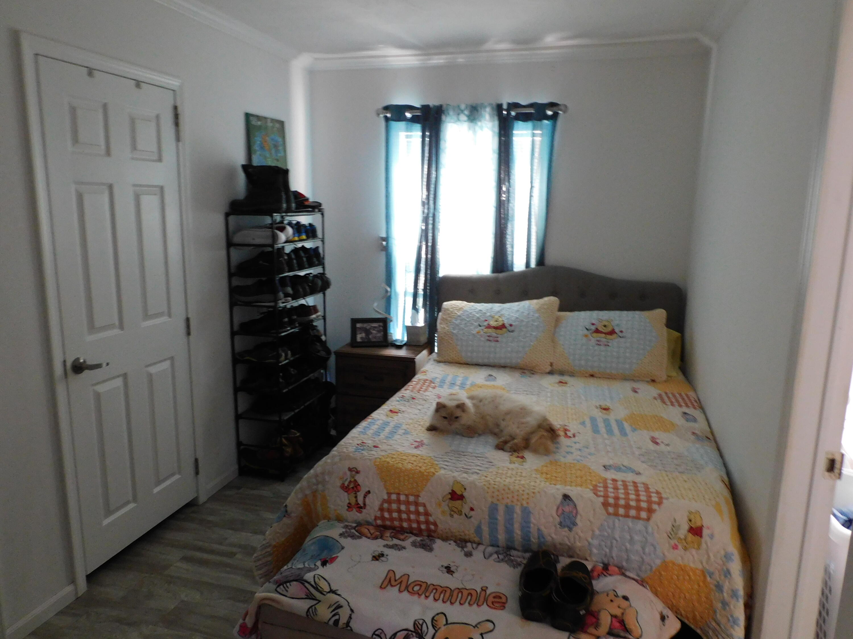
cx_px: 426
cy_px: 320
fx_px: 591
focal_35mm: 24
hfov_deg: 71.6
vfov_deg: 56.8
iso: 400
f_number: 3.3
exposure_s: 1/10
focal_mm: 4.3
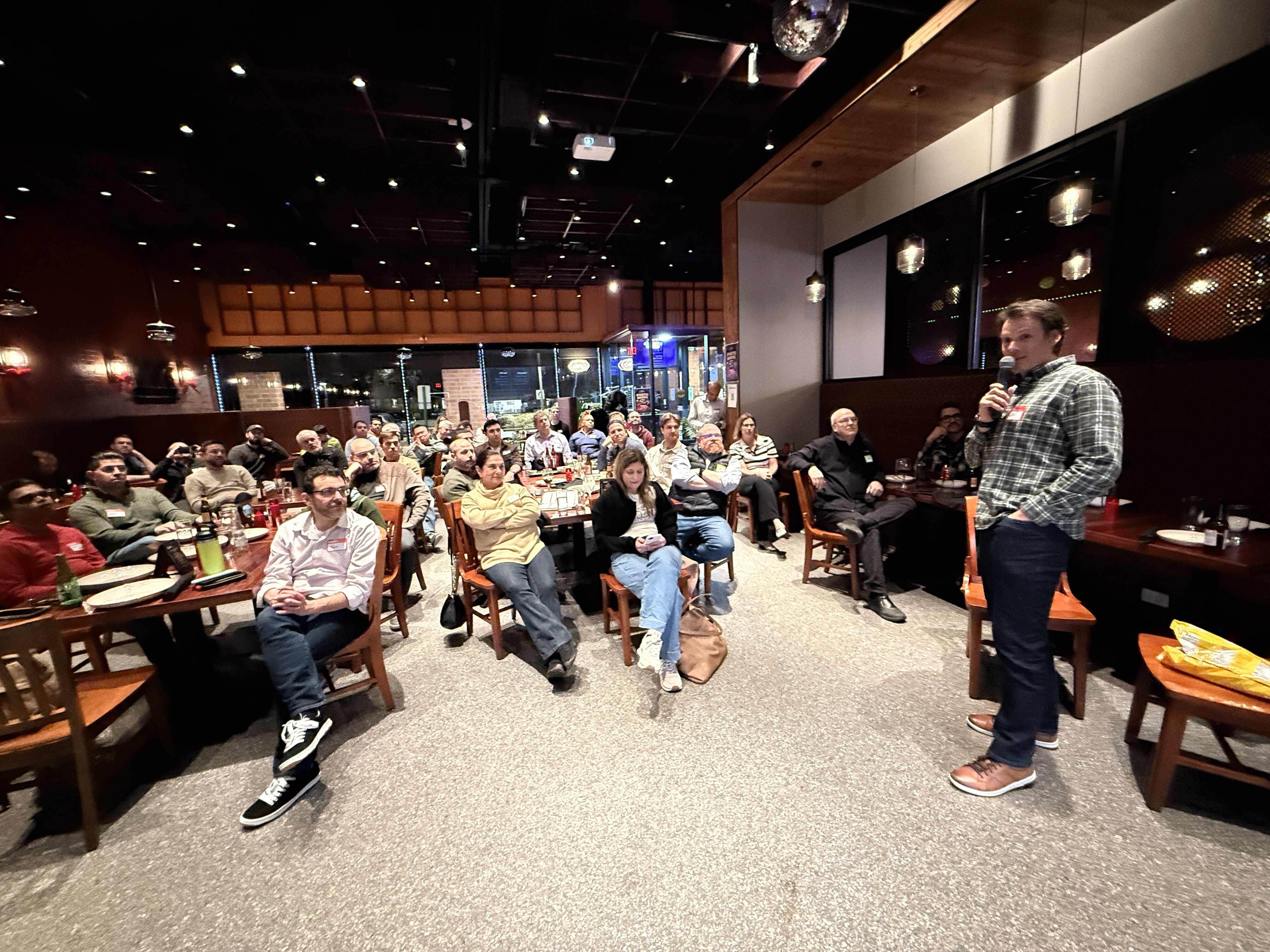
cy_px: 476
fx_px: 514
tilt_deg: -8.5
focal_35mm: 14
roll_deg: +2.6
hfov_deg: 102.1
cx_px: 635
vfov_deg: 85.7
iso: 1000
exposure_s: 1/40
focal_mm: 2.22
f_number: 2.2
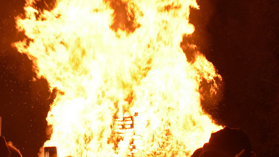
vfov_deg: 13.0
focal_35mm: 92
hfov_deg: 23.1
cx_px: 107
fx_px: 681
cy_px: -6
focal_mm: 18
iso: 800
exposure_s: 1/100
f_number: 5
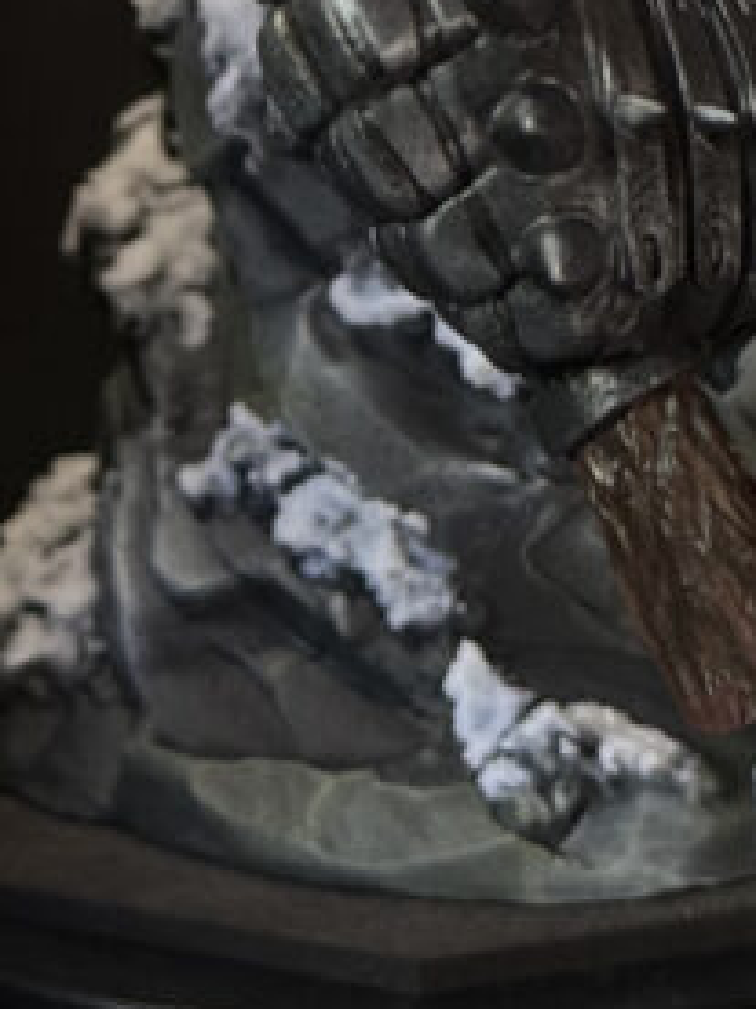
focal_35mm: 139
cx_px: 365
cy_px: -300
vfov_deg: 13.7
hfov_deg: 10.7
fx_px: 4048
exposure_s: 1/40
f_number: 1.78
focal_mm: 6.76
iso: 400
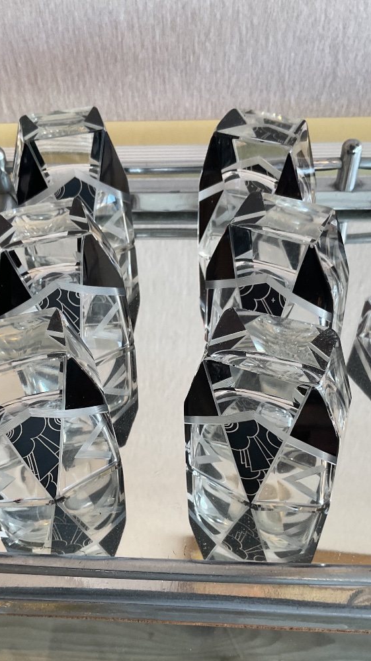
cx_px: 162
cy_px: 386
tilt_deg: -46.9
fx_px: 665
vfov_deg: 52.5
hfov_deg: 31.1
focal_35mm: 38
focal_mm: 3
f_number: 1.8
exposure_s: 1/100
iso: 50
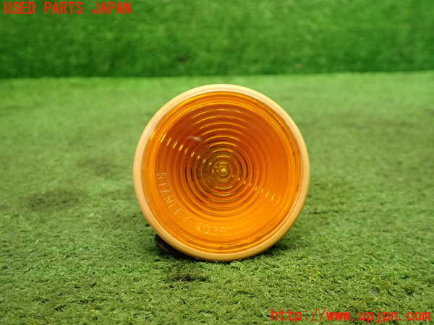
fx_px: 376
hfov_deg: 60.0
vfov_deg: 46.8
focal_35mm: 30
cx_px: 217
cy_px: 162
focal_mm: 5.4
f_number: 2.3
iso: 250
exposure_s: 1/30
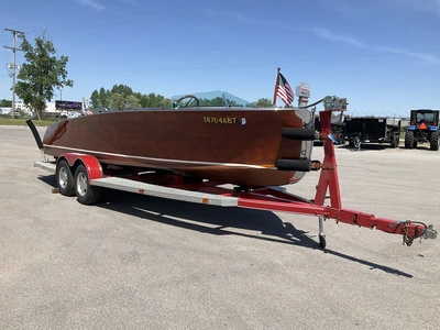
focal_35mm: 29
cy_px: 165
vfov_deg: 48.2
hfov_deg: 61.7
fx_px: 369
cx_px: 220
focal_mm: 3
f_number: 1.8
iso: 25
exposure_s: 1/2141
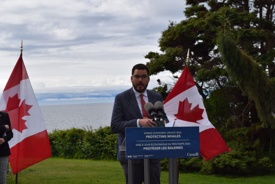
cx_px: 138
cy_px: 92
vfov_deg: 21.6
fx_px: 481
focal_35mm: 63
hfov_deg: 31.9
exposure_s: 1/200
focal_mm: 42
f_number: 13
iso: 100
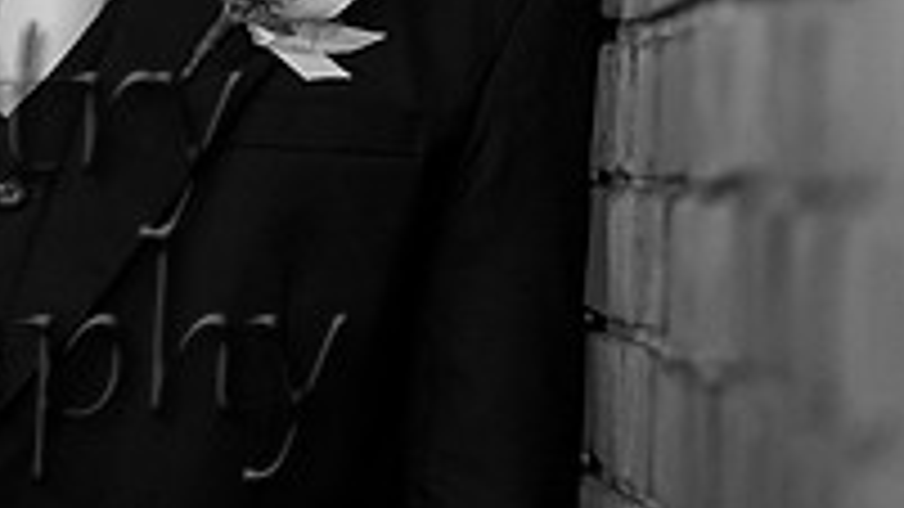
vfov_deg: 3.1
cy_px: -193
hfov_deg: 5.5
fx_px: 9419
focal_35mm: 393
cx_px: -216
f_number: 2.8
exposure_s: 1/125
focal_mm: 130
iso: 2000
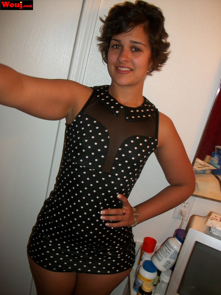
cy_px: 148
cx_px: 110
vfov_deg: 56.8
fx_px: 272
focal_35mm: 32
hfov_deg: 44.2
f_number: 2.9
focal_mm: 5.7
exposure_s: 1/60
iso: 160
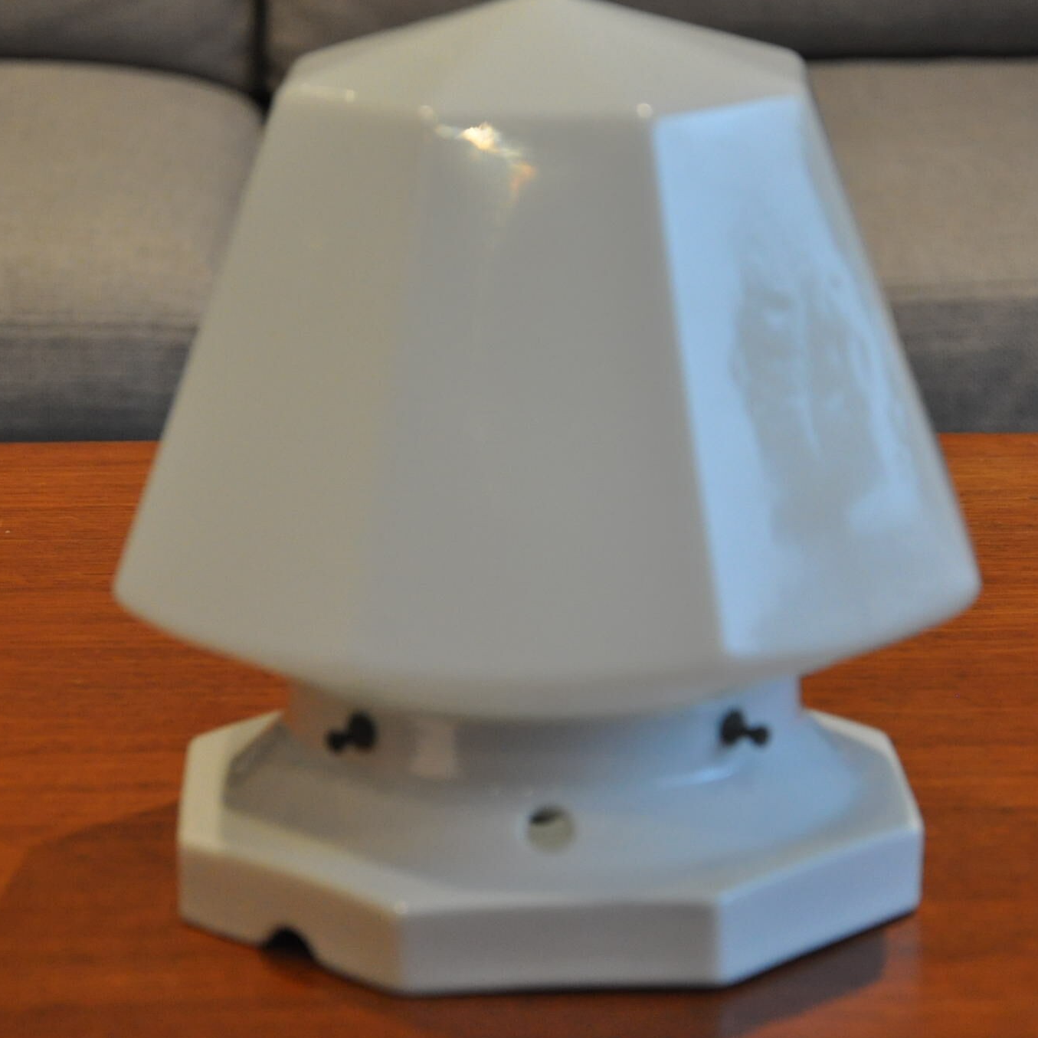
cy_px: 503
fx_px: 4512
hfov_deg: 13.1
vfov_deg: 13.1
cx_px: 482
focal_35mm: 133
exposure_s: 1/50
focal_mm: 66
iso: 1600
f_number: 5.3
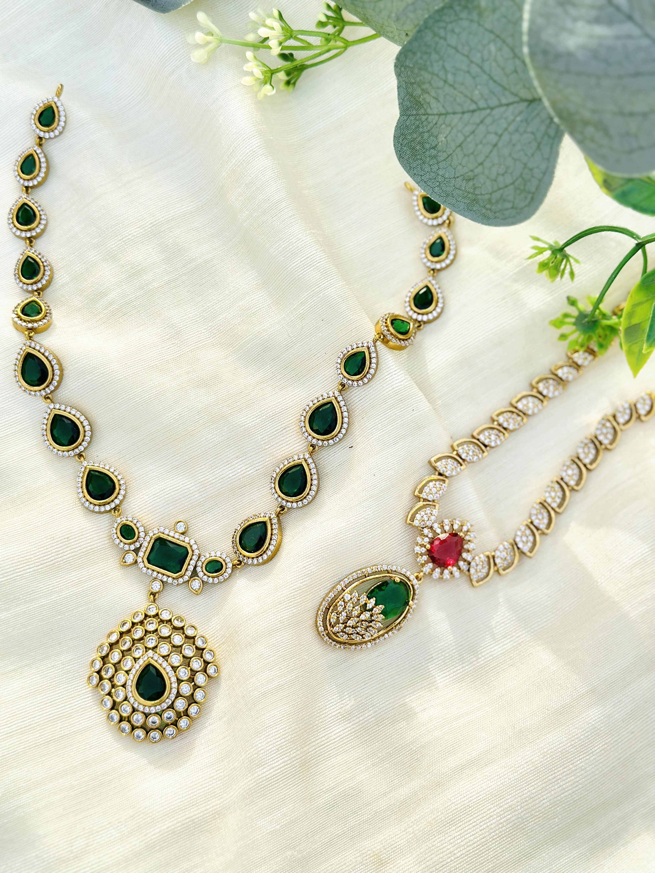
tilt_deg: -76.3
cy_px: 436
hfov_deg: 30.3
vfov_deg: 39.7
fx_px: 1211
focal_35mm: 48
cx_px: 328
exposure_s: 1/1212
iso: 80
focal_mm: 6.86
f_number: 1.78
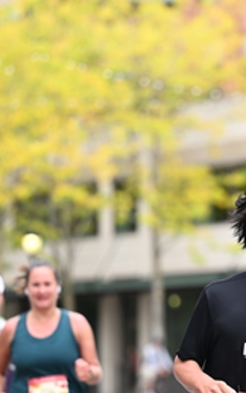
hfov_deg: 4.8
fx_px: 2905
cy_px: 278
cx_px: 238
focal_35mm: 271
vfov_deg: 7.7
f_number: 2.8
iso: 640
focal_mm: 125
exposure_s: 1/1600
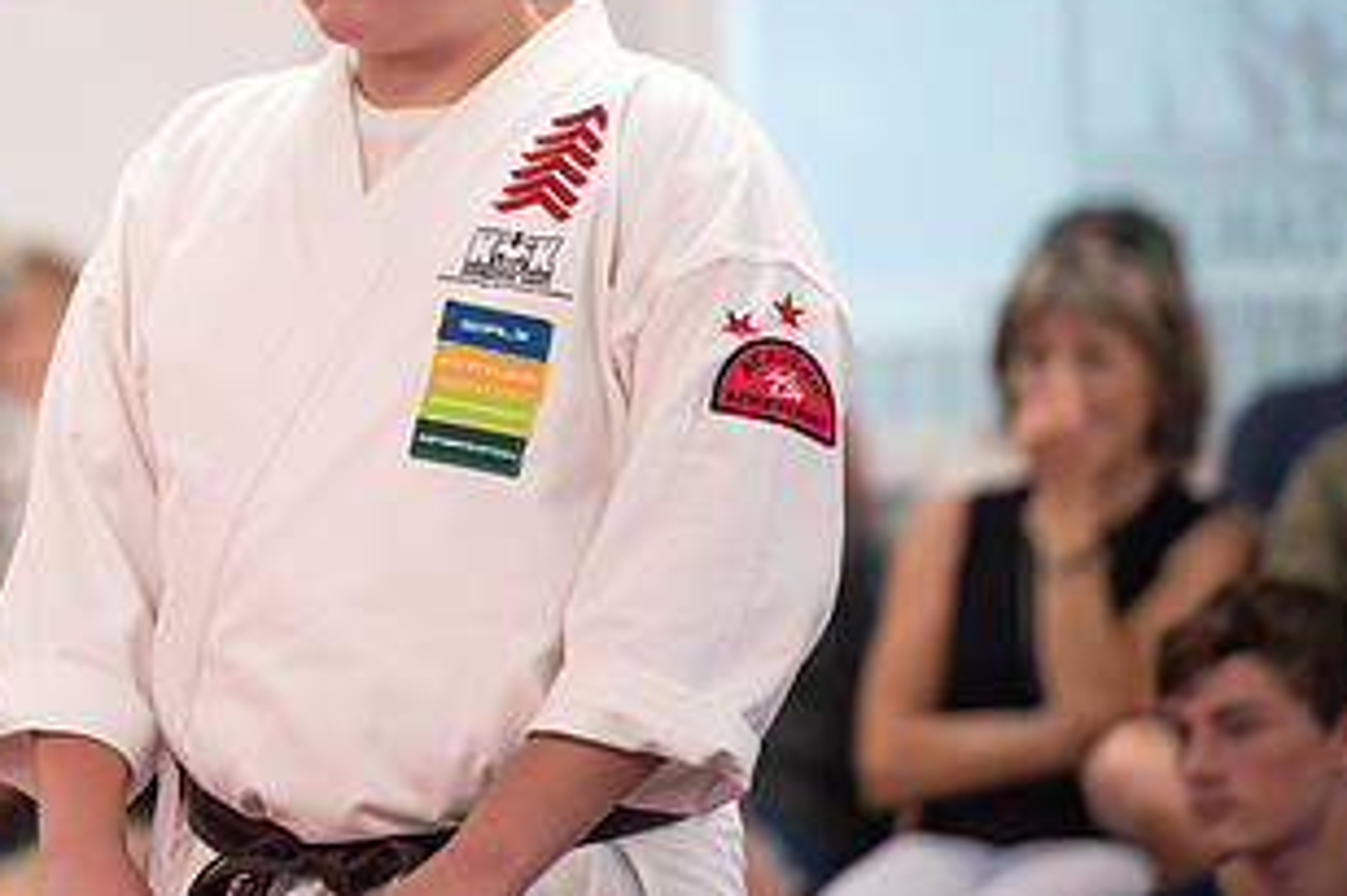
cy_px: 229
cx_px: 92
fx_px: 14098
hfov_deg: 5.5
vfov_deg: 3.6
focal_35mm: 377
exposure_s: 1/400
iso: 1600
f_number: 2.8
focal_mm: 200
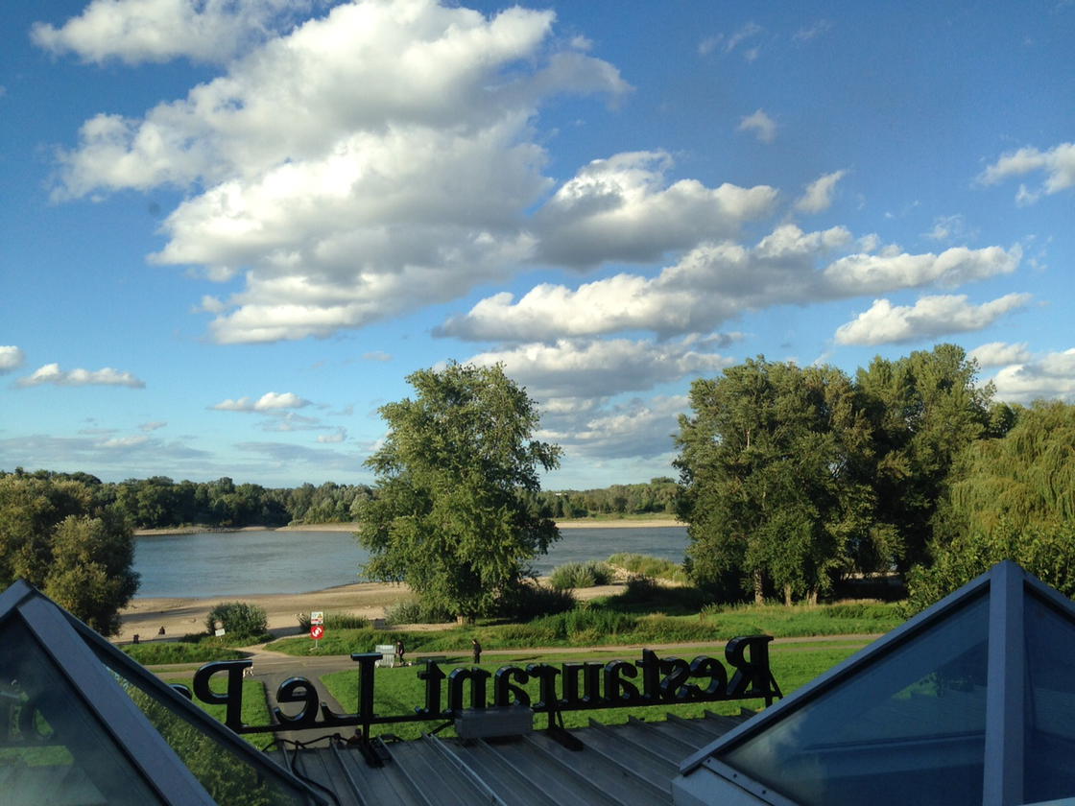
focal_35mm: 33
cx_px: 538
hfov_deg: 55.4
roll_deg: -1.9
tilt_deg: +6.5
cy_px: 403
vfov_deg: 42.9
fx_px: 1025
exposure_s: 1/1085
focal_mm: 4.12
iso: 50
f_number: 2.4
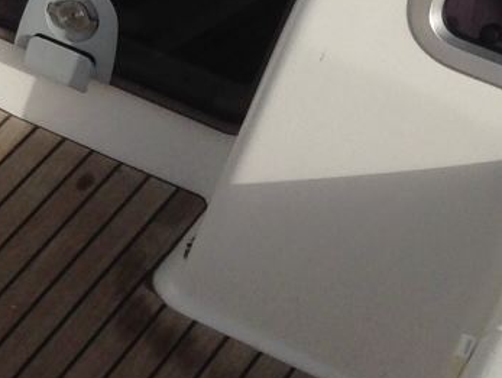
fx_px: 2250
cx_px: -433
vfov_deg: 9.5
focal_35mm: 155
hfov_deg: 11.7
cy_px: -71
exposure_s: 1/2710
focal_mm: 4.12
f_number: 2.4
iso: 50
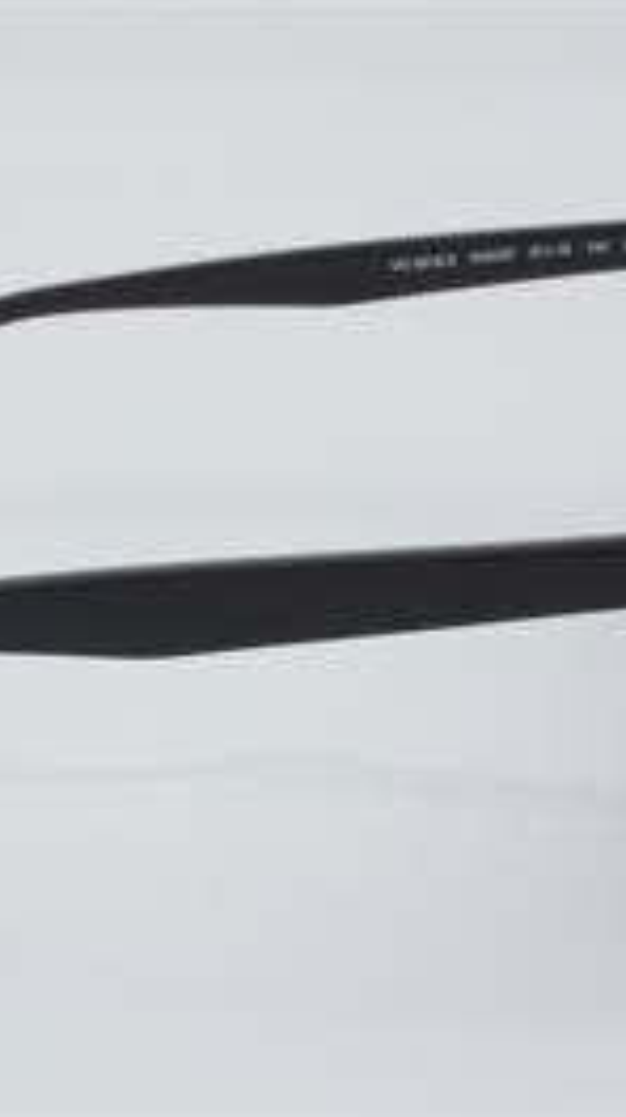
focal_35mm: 119
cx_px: 156
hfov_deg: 10.1
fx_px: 3521
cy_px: 558
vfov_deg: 18.0
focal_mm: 50
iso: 100
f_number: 32
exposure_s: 1/3
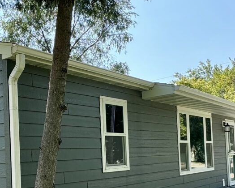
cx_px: 22
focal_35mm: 50
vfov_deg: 29.7
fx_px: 348
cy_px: 144
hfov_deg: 35.1
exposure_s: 1/473
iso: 40
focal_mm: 2.22
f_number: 2.2
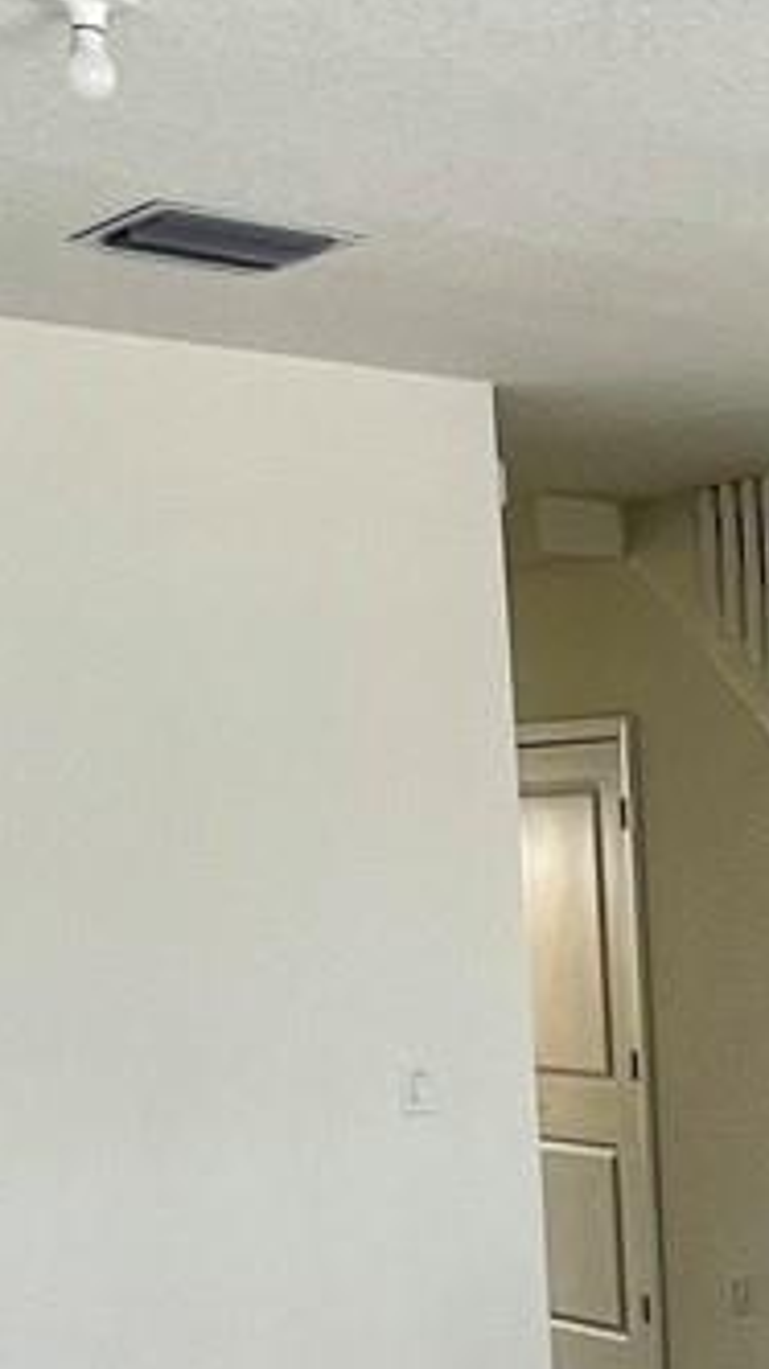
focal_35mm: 68
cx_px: 1308
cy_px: 1307
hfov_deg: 15.6
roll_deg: +0.3
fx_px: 2468
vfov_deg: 29.3
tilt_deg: -9.7
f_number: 1.8
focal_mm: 1.57
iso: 32
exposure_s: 1/123
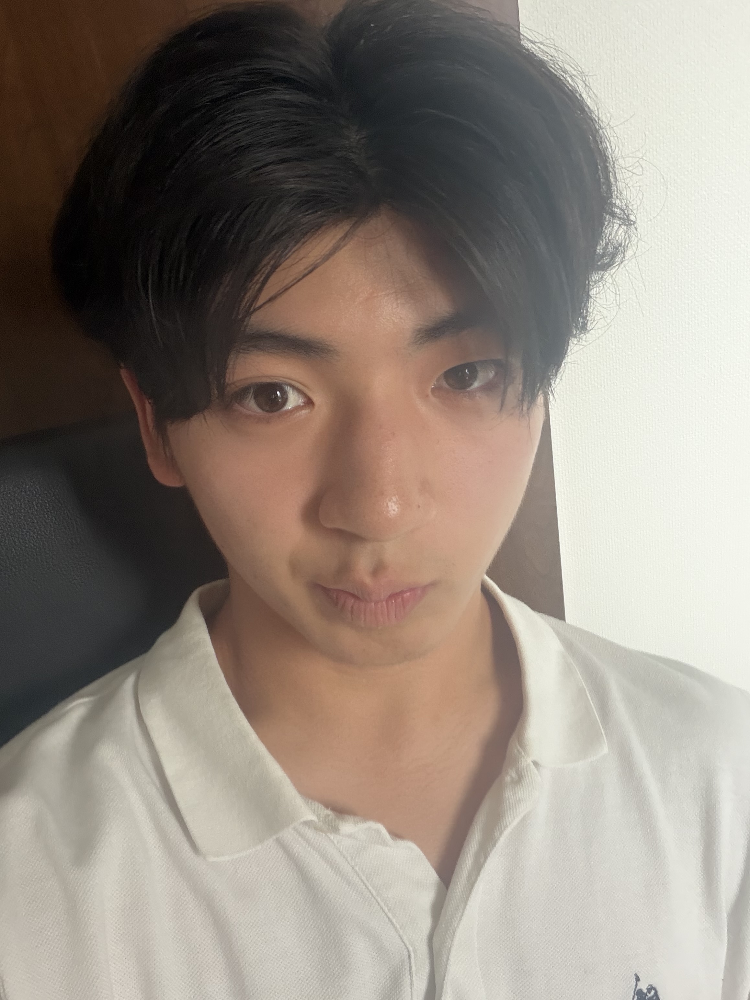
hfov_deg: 46.8
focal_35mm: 30
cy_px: 500
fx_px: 867
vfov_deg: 60.0
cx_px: 375
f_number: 1.9
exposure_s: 1/40
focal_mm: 2.71
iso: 320
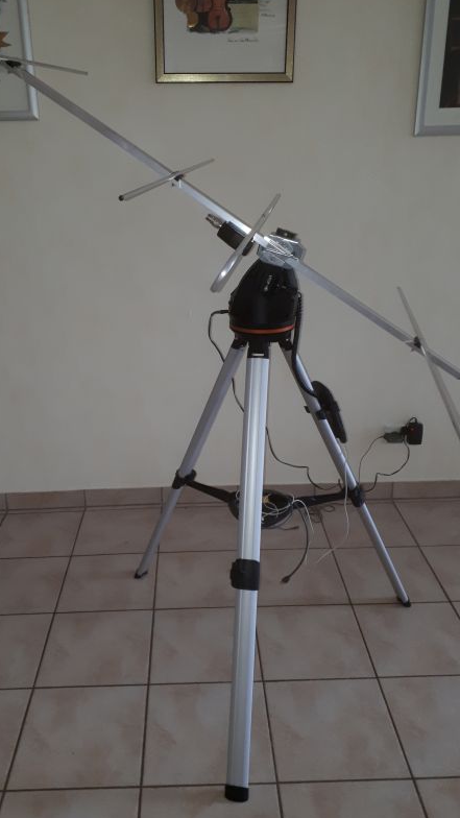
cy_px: 406
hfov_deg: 38.9
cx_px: 205
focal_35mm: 30
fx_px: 651
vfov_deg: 64.3
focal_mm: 3.6
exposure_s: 1/33
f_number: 1.9
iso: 160
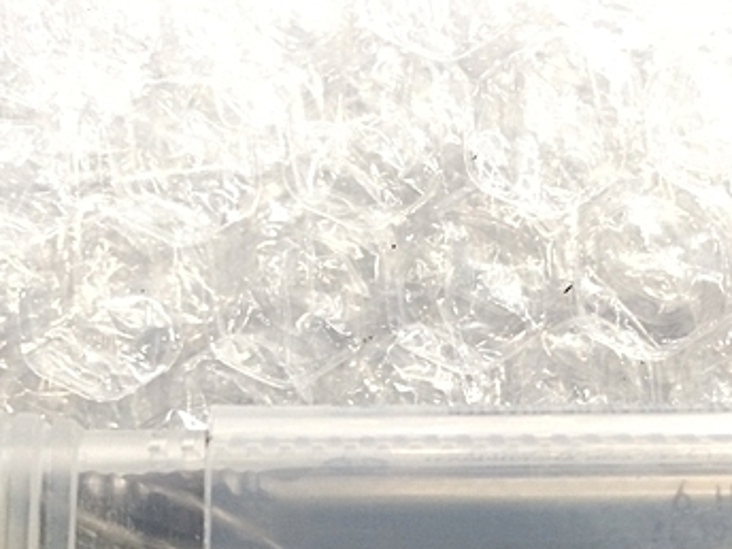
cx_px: 438
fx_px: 1142
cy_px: 492
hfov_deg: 35.4
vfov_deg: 26.2
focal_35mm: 54
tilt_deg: -83.3
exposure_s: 1/30
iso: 160
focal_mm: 4.15
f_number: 2.2
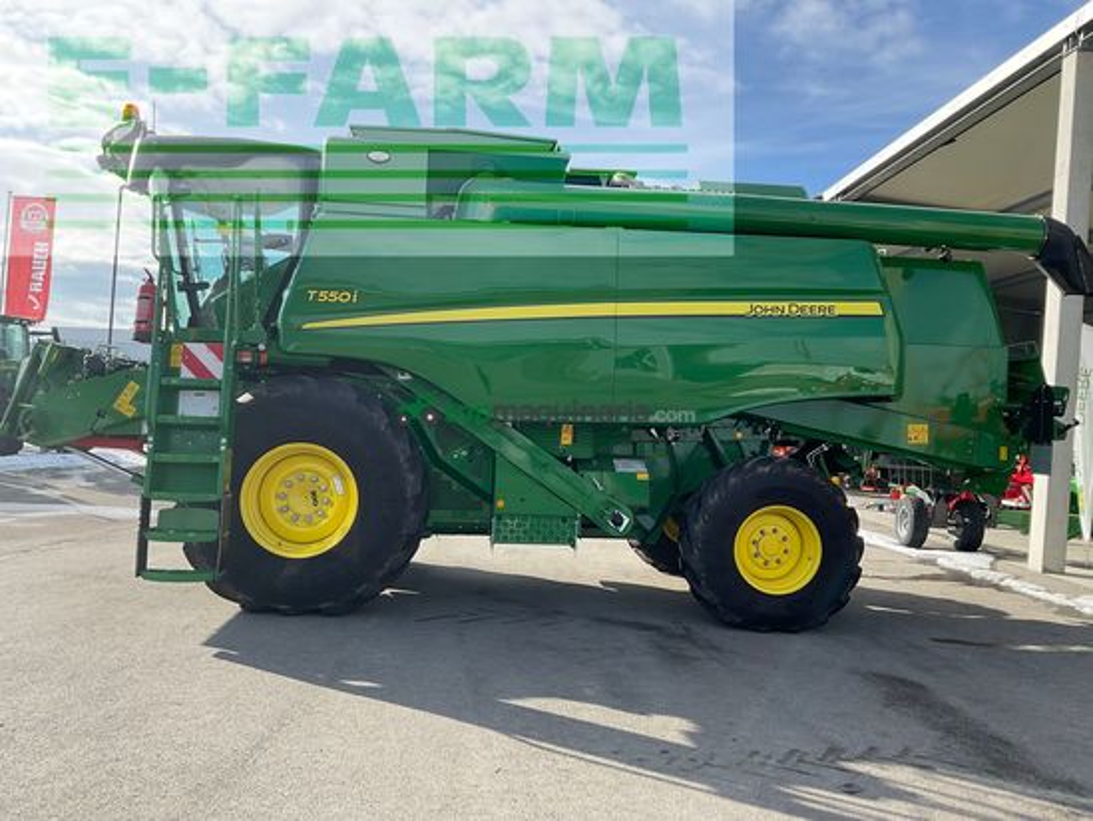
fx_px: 916
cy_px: 410
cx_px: 546
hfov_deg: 61.6
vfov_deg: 48.2
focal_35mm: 29
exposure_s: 1/1121
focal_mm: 3
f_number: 1.8
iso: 16
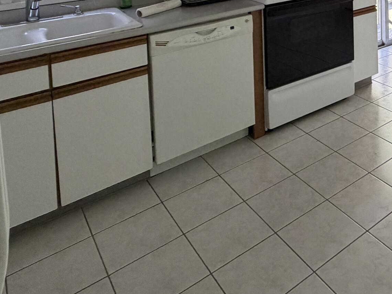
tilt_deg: -3.0
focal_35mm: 37
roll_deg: +1.5
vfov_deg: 31.8
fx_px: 419
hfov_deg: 43.9
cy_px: -64
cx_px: 379
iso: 320
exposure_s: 1/121
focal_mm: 2.22
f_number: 2.2
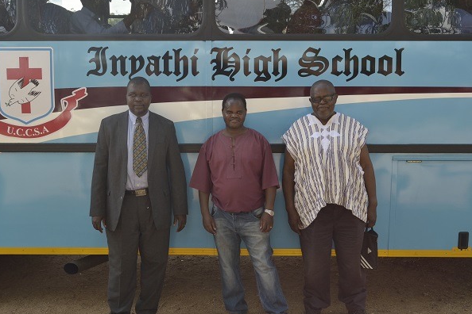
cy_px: 160
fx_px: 551
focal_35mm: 42
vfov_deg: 31.9
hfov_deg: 46.4
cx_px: 238
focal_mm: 26
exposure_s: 1/200
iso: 400
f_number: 10
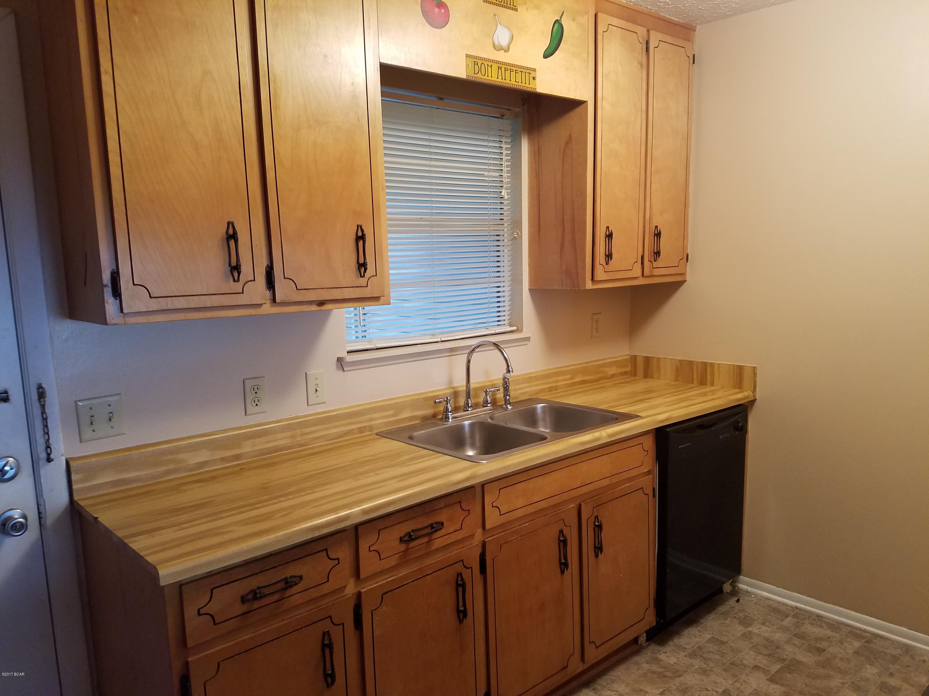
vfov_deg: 53.1
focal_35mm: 26
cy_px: 348
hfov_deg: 67.3
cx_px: 464
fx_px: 698
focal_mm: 4.2
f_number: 1.7
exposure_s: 1/24
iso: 160
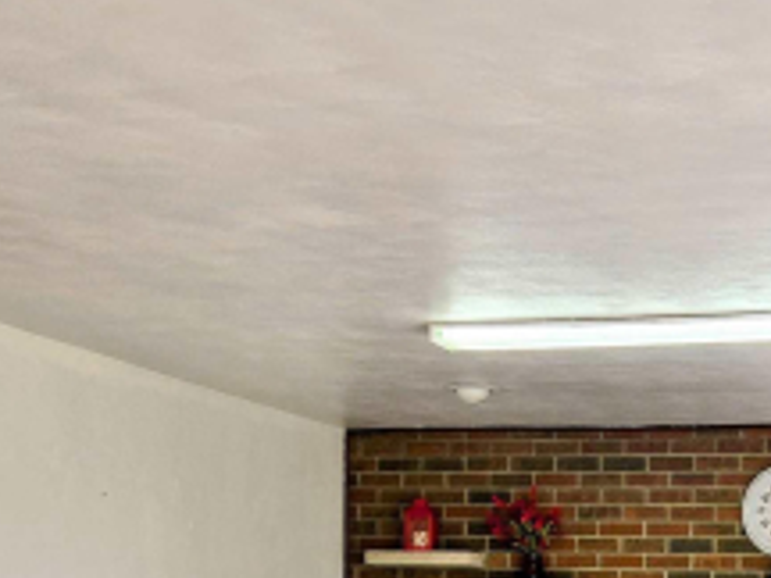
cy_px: 735
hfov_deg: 26.3
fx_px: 1581
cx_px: 719
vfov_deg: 19.3
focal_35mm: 71
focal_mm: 5.4
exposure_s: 1/120
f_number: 1.8
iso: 40
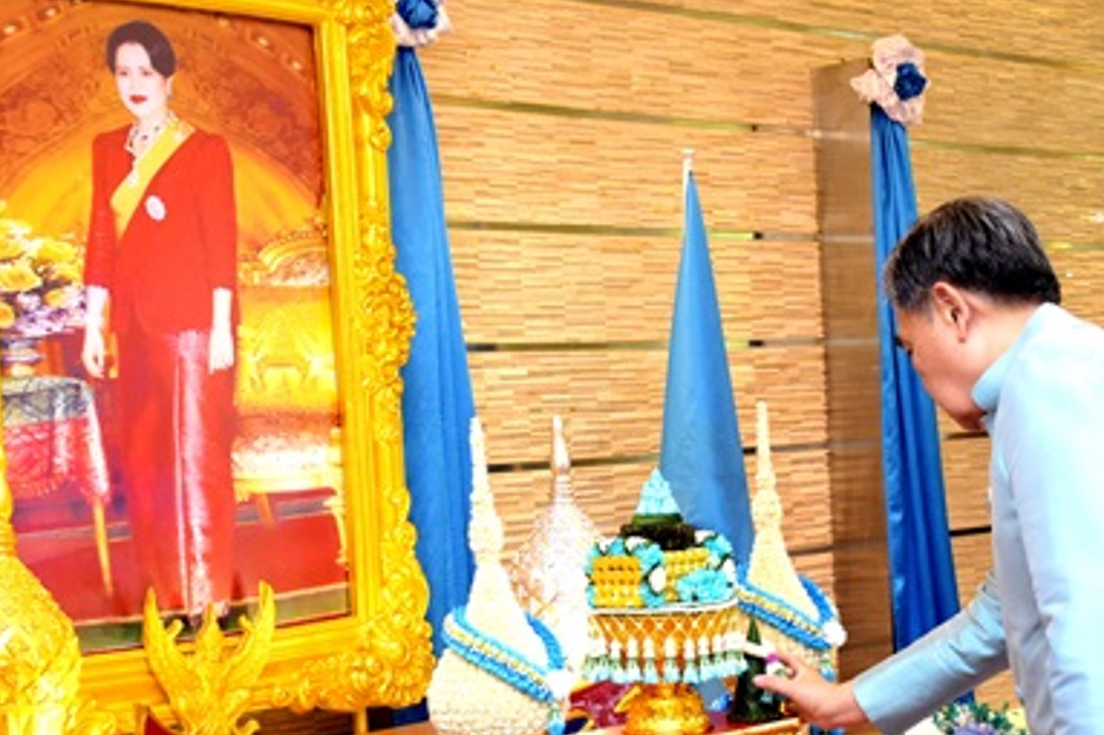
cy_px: 519
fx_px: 1717
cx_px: 637
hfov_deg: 35.6
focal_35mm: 56
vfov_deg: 24.0
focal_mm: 26
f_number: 3.8
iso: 1250
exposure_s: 1/200
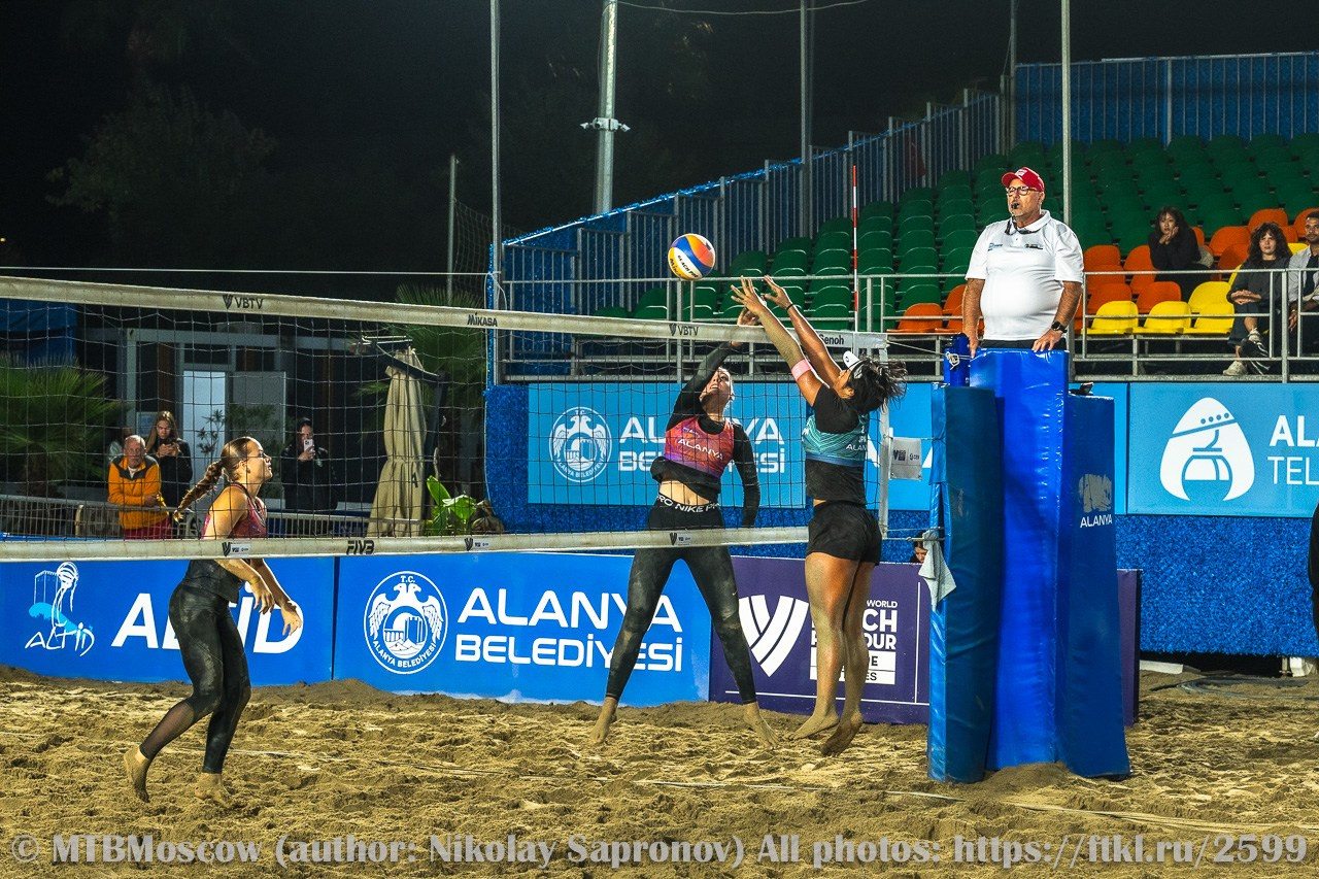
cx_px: 660
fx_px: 3846
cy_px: 440
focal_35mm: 105
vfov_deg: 13.0
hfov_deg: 19.5
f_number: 5
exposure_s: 1/500
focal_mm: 70
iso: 1250
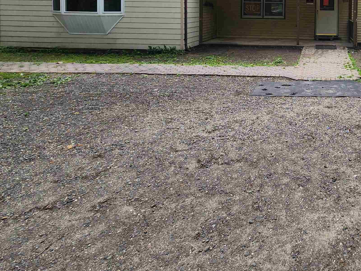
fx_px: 261
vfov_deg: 47.9
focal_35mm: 25
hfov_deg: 60.0
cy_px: 17
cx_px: 318
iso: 50
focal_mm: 2.2
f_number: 2.2
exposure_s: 1/902
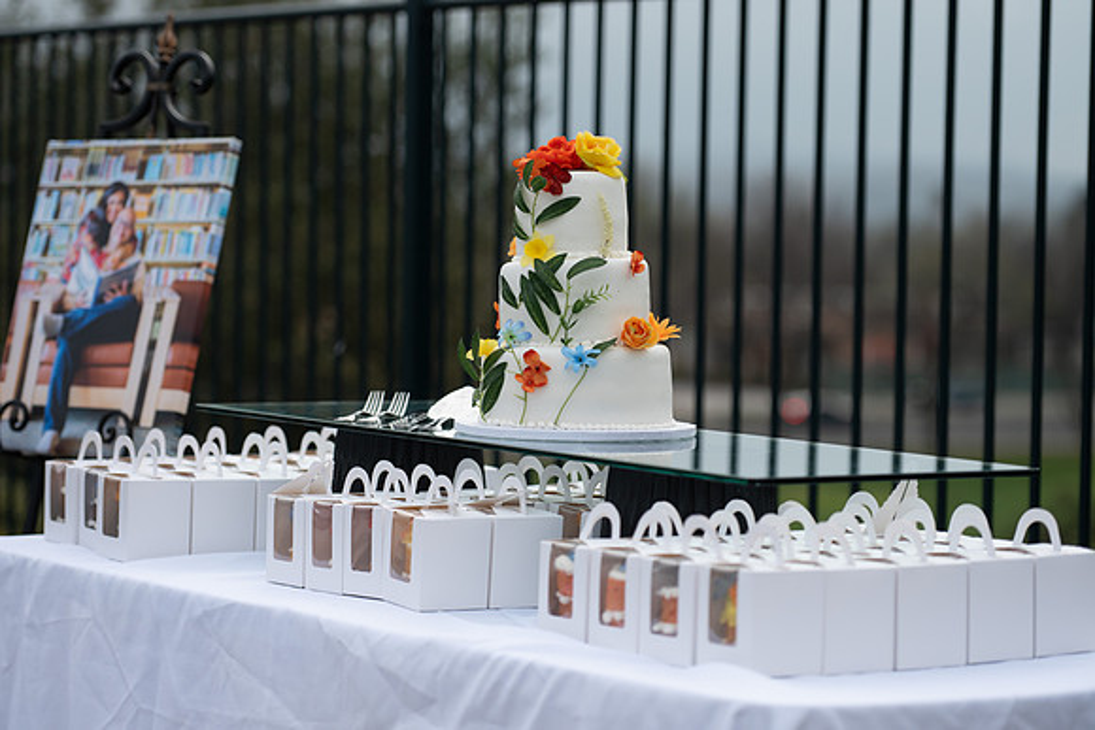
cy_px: 365
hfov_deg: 19.5
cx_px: 548
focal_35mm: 105
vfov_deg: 13.0
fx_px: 3194
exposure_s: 1/2000
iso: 400
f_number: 2.8
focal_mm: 105
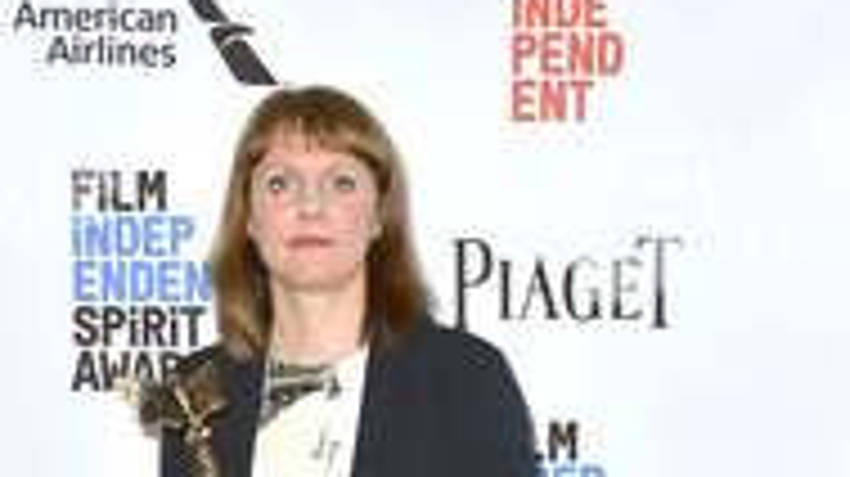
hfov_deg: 29.7
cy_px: 873
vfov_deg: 14.7
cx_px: 380
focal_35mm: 71
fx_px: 1599
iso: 500
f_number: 6.3
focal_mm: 32
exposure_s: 1/320
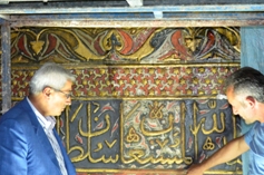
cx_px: 118
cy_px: 105
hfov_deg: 27.7
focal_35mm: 73
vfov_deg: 18.6
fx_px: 534
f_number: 3.5
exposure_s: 1/60
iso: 640
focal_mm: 18
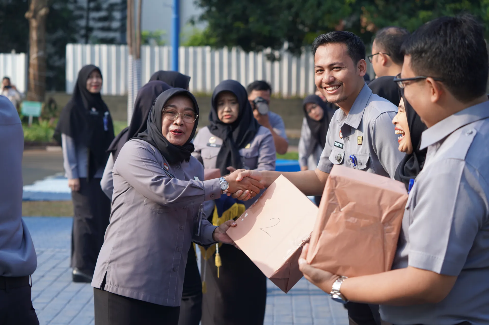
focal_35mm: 100
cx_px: 244
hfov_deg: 20.4
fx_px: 1357
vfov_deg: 13.7
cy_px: 162
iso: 160
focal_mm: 100
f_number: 5.6
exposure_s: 1/320
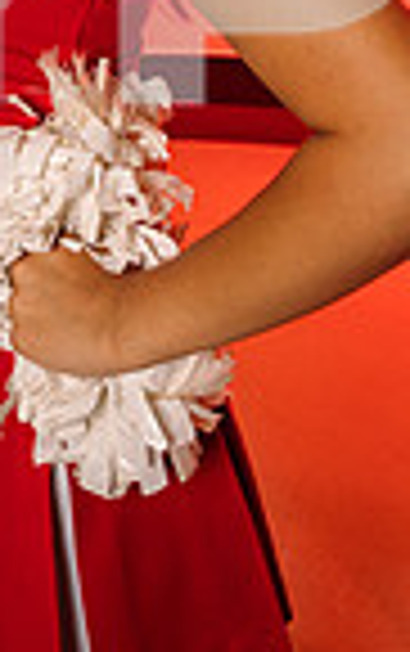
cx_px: 77
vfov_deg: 22.1
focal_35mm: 76
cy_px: -346
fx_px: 1355
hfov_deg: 17.1
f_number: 6.3
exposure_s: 1/250
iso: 200
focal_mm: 24
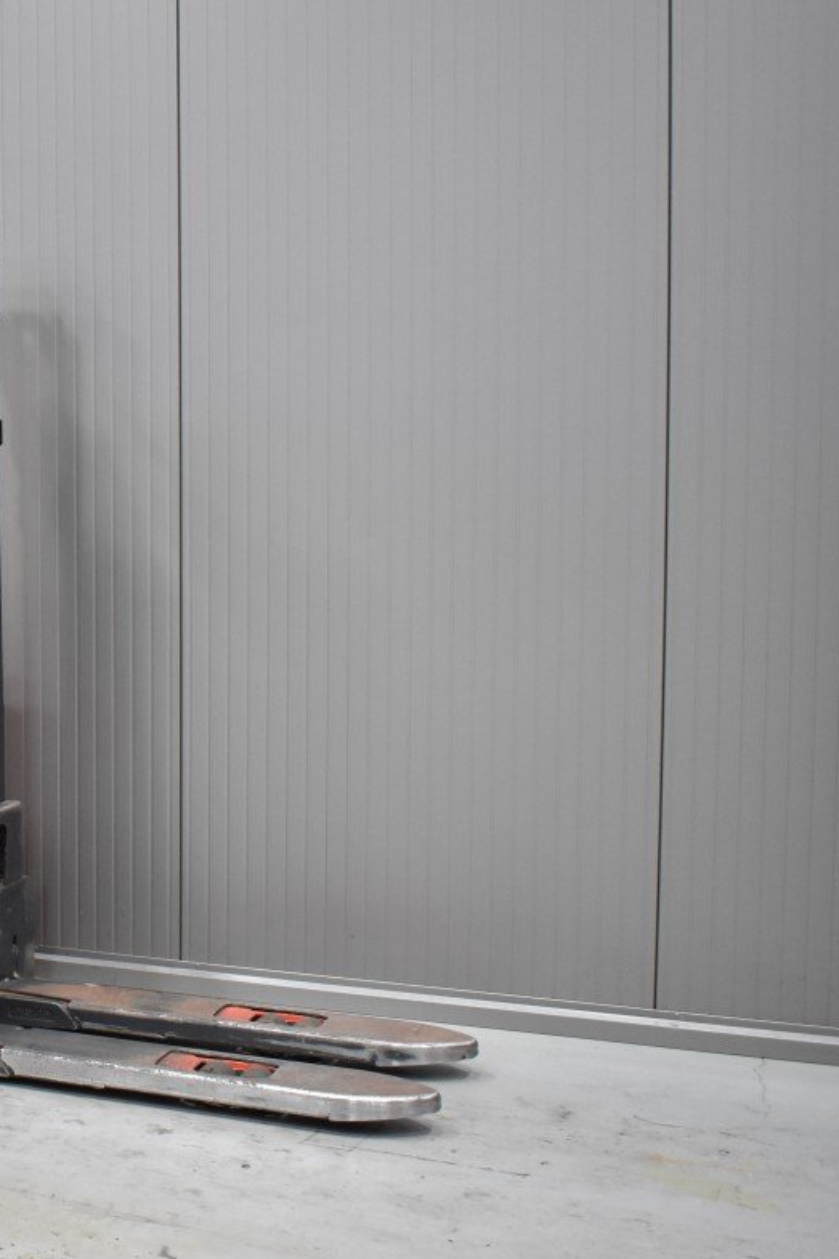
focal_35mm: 53
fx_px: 1845
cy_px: 632
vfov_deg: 37.7
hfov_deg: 23.9
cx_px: -93
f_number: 4.5
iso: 1250
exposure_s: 1/50
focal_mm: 23
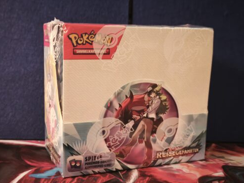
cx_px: 123
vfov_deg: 28.6
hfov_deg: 37.5
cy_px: 93
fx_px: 360
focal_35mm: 51
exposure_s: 1/33.3
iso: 1250
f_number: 1.7
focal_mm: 5.35
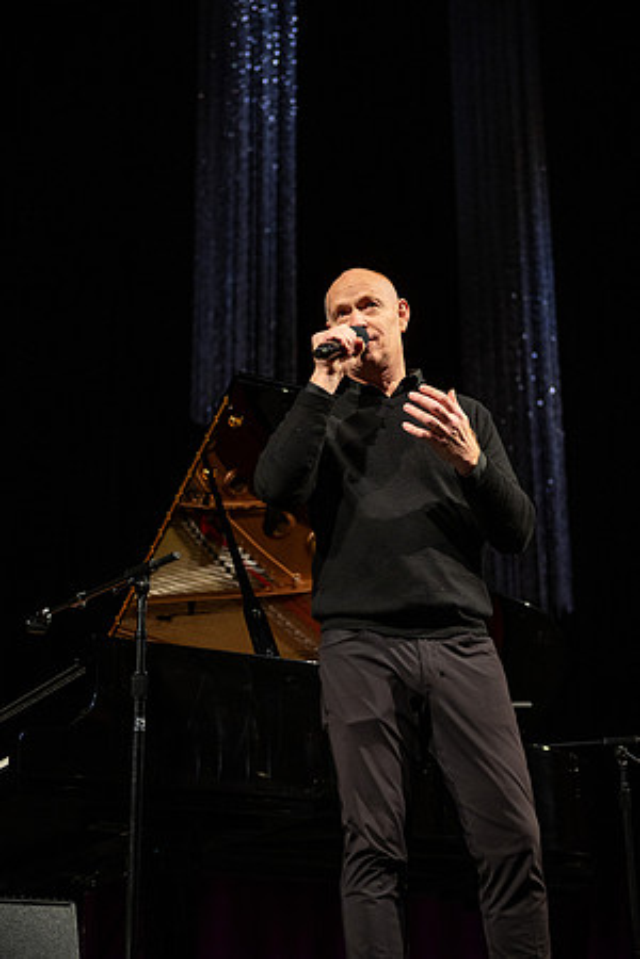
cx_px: 320
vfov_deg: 33.4
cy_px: 480
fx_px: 1600
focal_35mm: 60
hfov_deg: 22.6
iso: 1250
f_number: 2.8
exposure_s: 1/400
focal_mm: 60
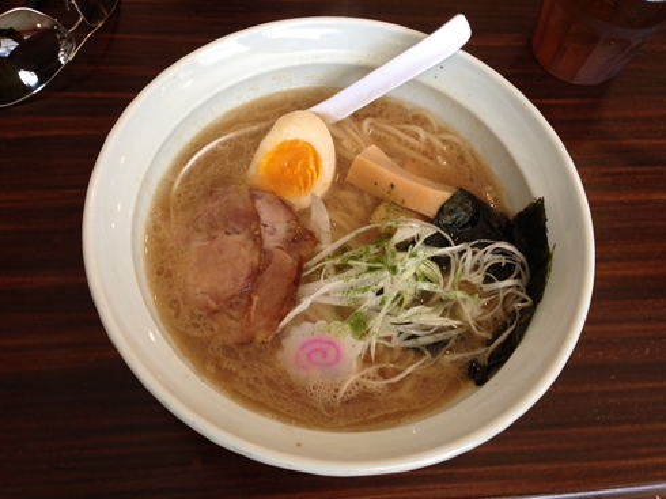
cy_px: 250
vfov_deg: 42.9
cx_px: 333
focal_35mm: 33
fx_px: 635
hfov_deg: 55.4
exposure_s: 1/20
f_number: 2.4
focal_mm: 4.13
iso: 80
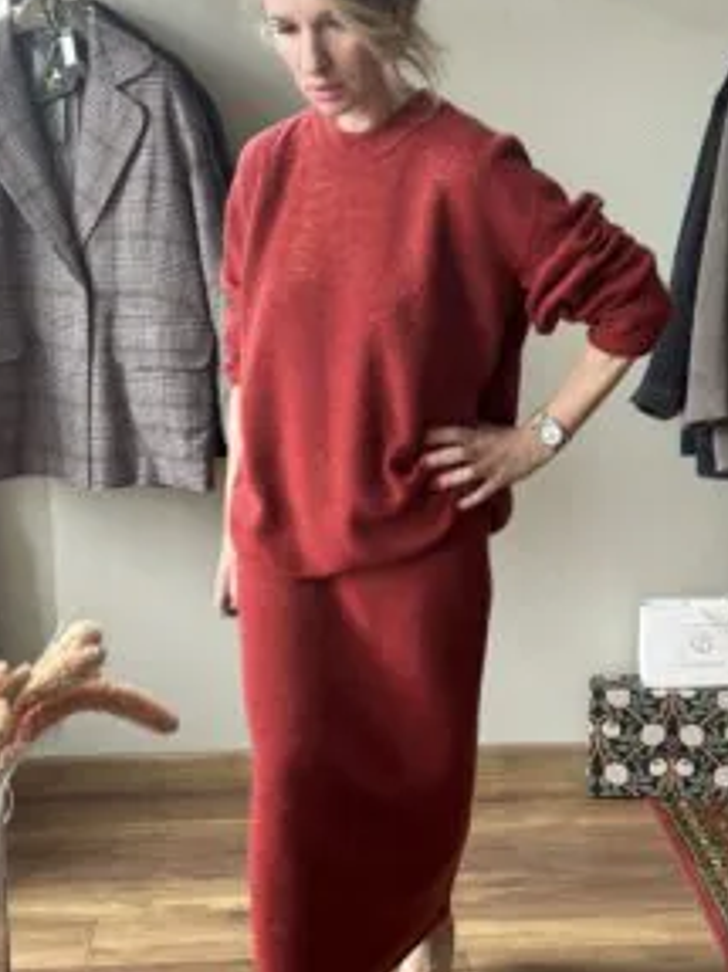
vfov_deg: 28.9
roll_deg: -0.8
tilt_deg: -16.6
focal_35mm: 67
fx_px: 1880
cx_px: 444
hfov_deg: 21.9
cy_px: 606
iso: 200
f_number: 1.78
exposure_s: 1/60
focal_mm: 6.86
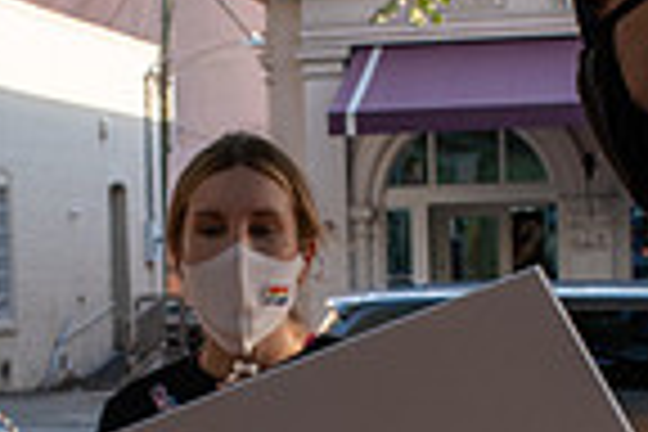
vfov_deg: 12.5
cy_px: 376
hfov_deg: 18.7
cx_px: 261
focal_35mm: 109
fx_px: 1962
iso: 280
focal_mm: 18
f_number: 8
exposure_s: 1/250
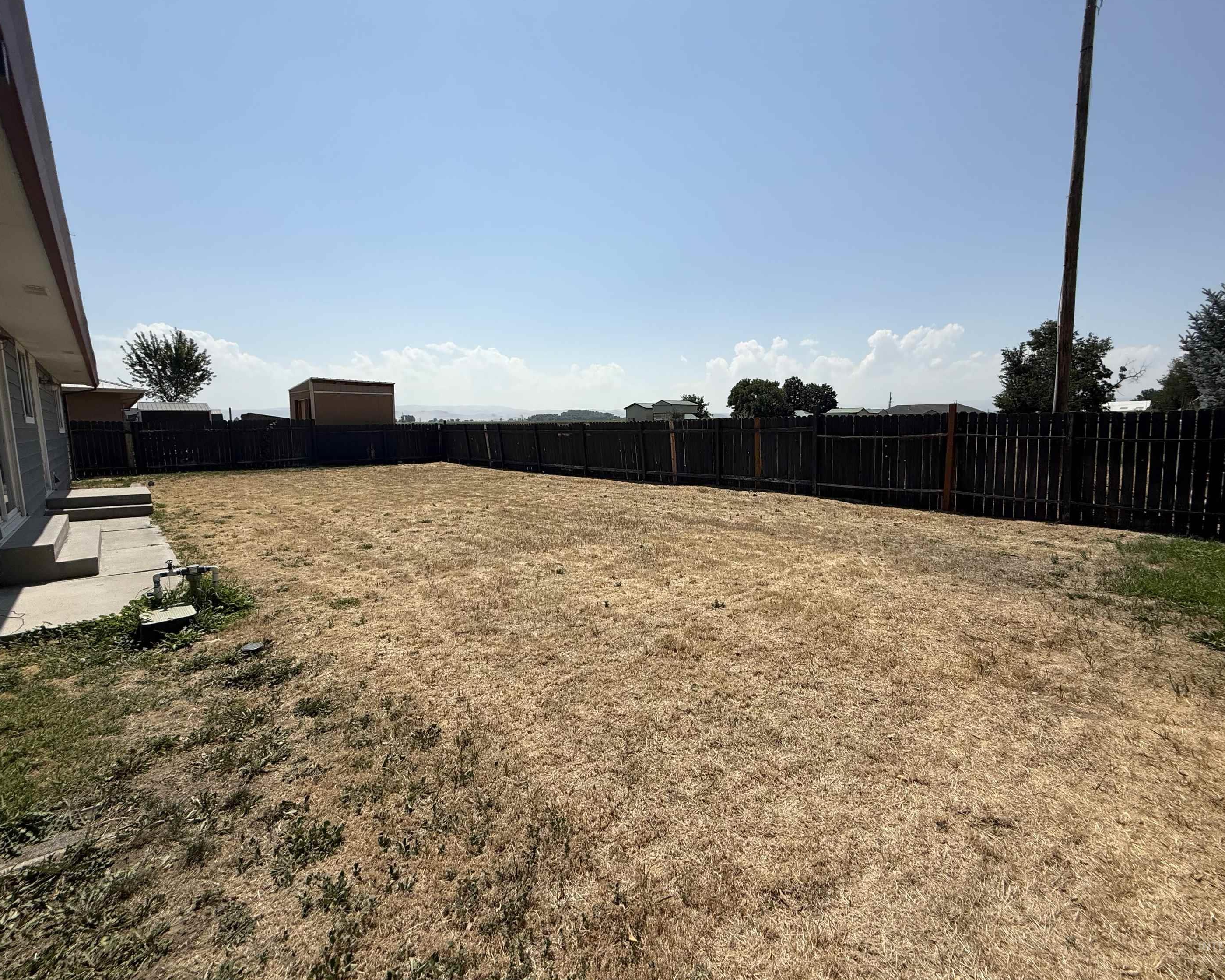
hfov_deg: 96.8
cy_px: 488
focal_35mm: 15
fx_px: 544
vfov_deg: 84.0
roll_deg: +0.2
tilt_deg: -7.2
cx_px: 628
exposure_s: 1/4149
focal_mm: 2.22
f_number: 2.2
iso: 50
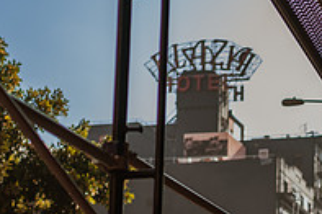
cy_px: 247
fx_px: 920
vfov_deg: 13.0
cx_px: 348
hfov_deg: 19.1
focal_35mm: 103
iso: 50
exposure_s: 1/1250
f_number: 2.2
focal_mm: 35
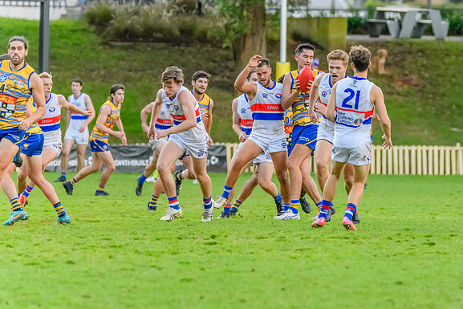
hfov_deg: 4.4
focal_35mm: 469
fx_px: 6033
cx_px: 308
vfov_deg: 2.9
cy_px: 158
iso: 10000
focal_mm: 350
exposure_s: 1/1600
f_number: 6
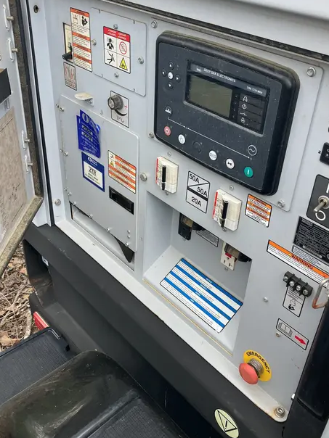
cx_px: 176
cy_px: 188
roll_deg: -5.5
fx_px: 431
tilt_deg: -30.2
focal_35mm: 34
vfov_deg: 53.8
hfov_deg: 41.8
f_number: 1.8
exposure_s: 1/225
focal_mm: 3.99
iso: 25
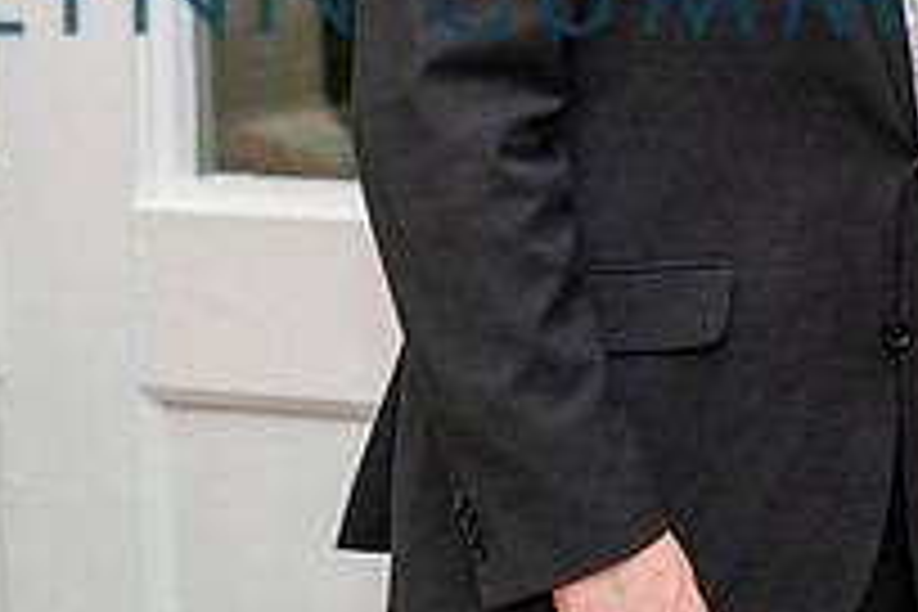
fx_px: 4207
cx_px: 1210
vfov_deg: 8.3
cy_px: -25
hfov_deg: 12.1
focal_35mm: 165
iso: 1250
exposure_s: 1/100
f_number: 4
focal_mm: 58
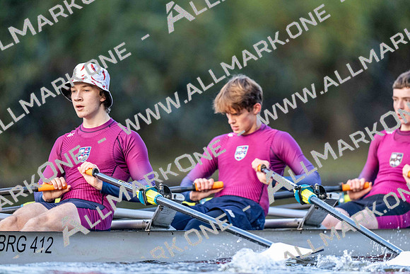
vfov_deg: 2.3
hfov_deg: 3.4
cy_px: 137
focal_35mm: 600
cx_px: 205
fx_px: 6835
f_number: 4
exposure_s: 1/2500
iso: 4500
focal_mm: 600
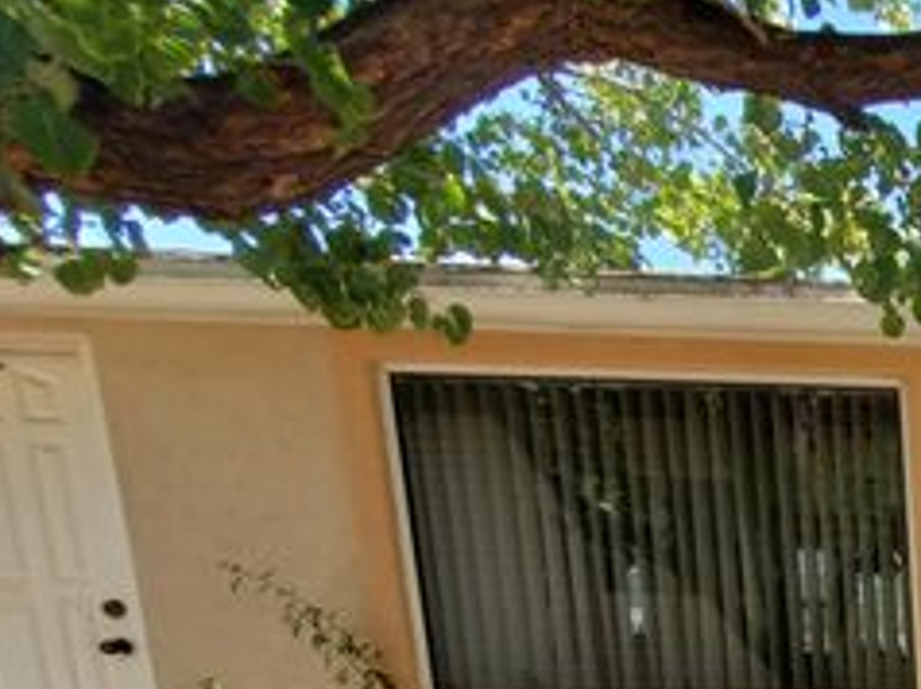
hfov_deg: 34.9
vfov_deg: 33.3
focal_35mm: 35
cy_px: 824
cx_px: 1219
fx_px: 930
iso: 50
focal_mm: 1.8
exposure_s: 1/300
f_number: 2.2
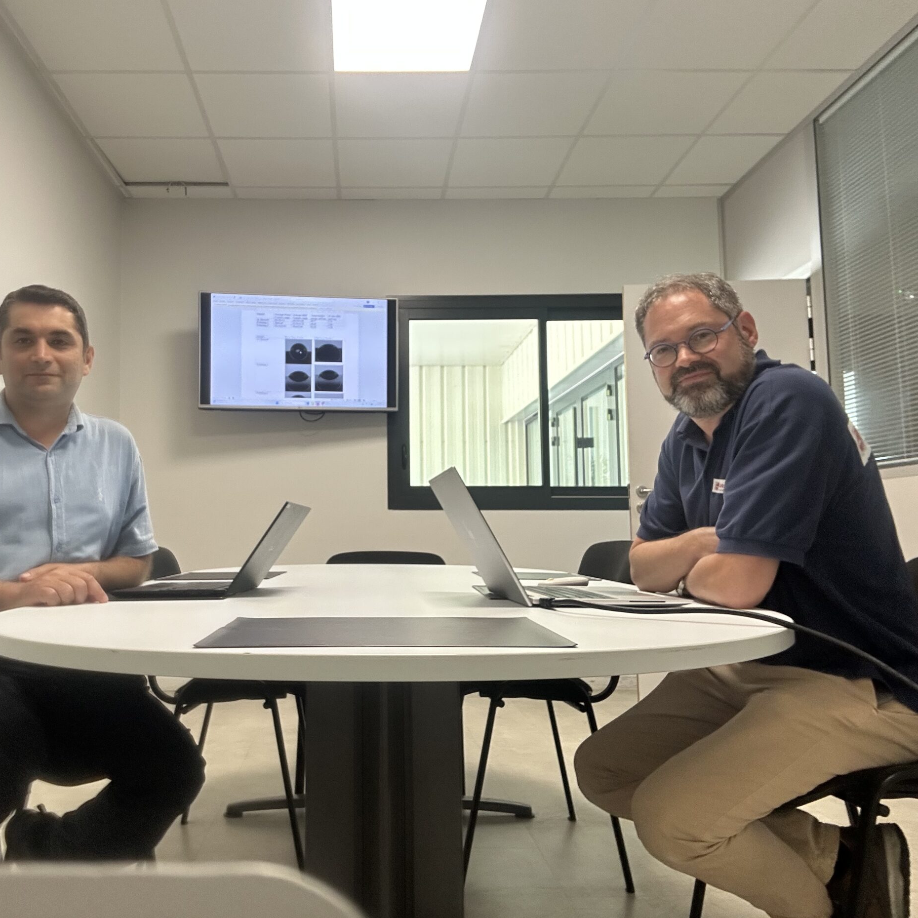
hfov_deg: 56.8
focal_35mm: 28
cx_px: 357
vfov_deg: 57.3
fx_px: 840
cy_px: 448
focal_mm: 2.69
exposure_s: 1/50
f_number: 1.9
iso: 100
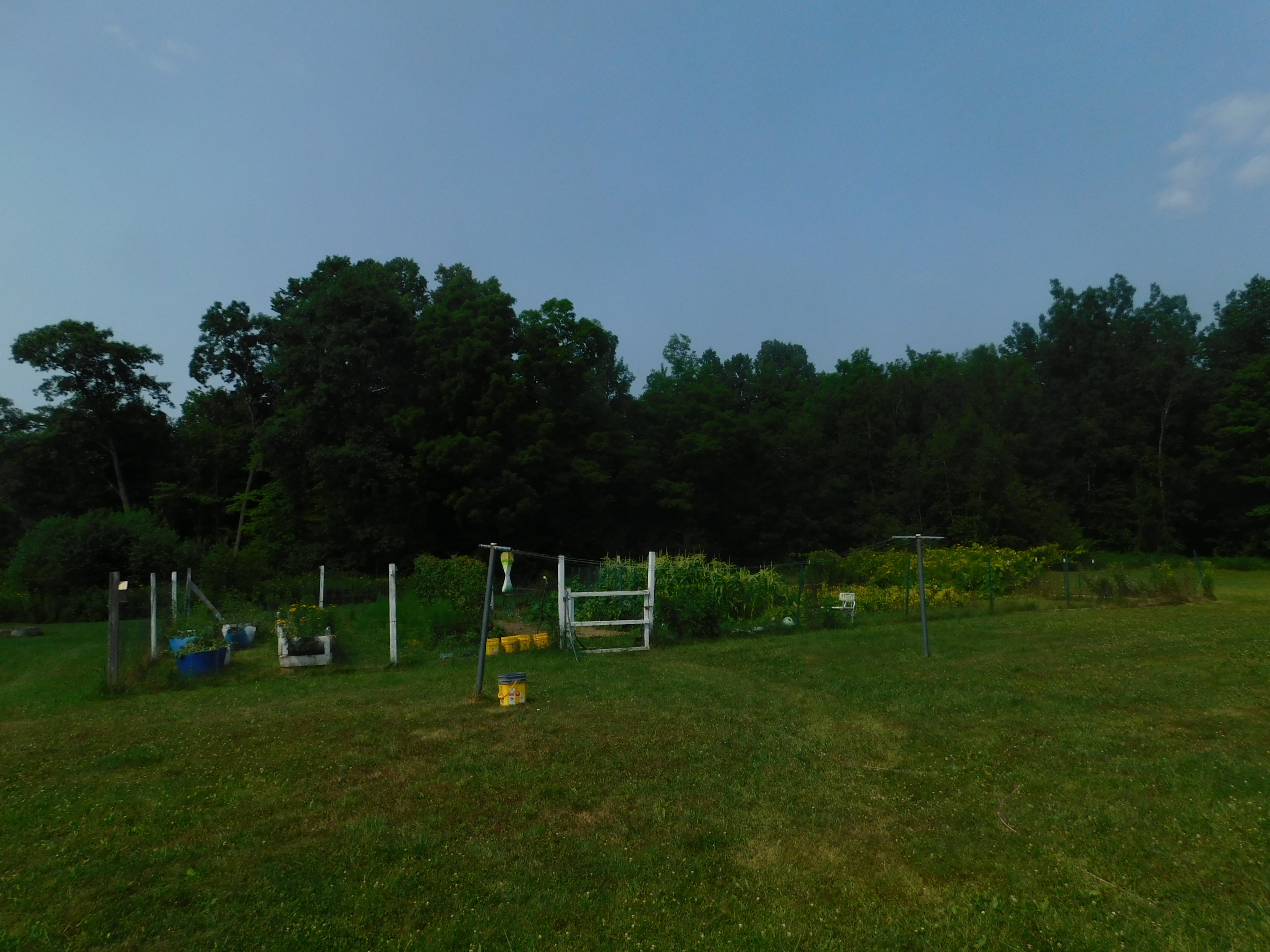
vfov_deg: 58.9
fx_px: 844
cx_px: 635
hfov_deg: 73.9
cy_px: 476
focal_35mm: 23
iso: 125
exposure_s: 1/1000
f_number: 6
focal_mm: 4
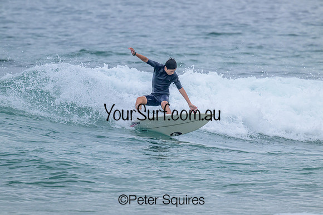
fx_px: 7352
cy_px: 108
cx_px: 162
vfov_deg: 1.7
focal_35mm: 819
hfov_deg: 2.5
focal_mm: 800
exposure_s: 1/2000
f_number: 11
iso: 1400
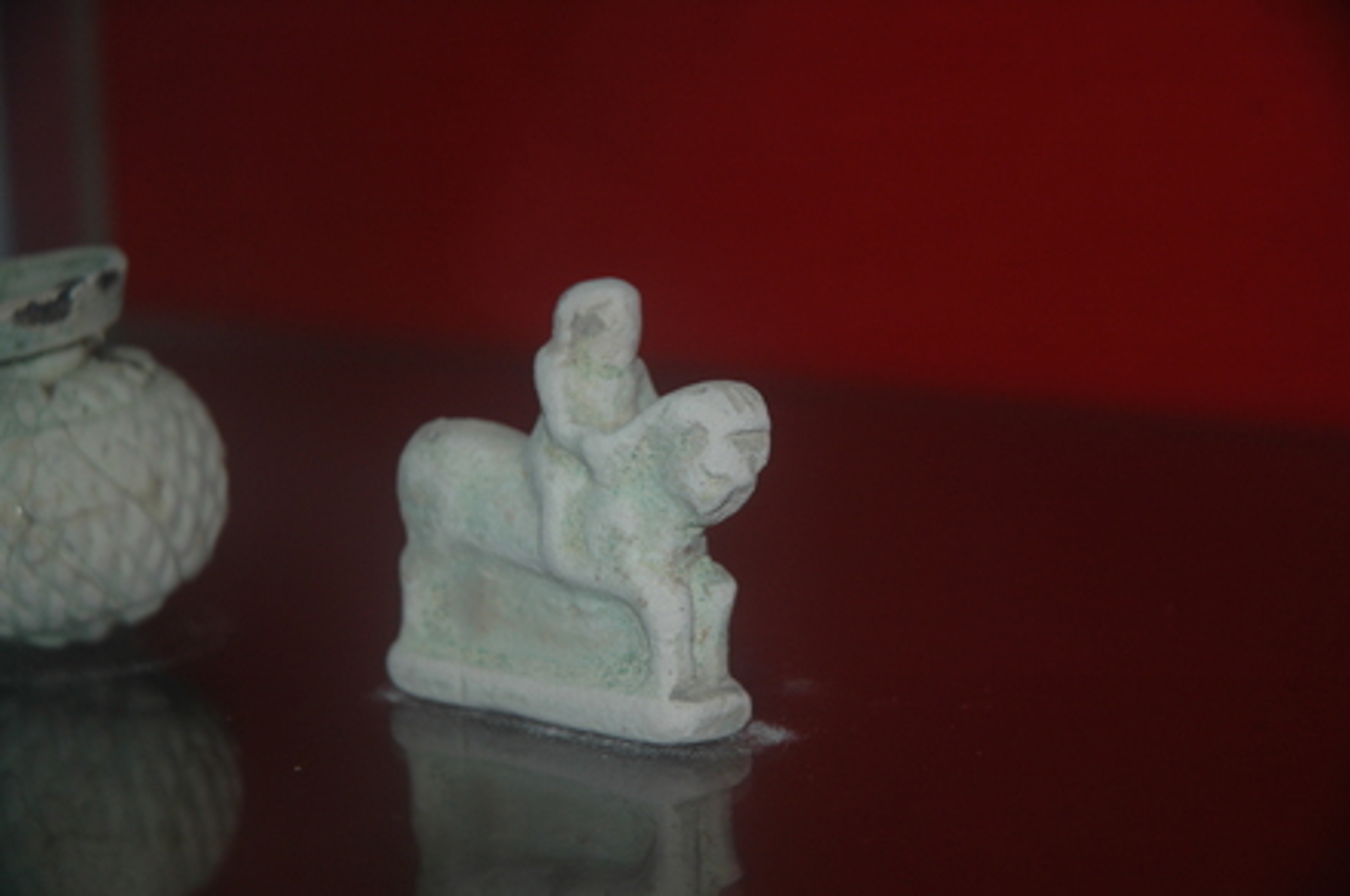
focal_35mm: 105
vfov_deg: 13.0
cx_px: 675
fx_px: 3932
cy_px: 448
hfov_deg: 19.5
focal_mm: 70
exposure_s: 1/60
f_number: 4.5
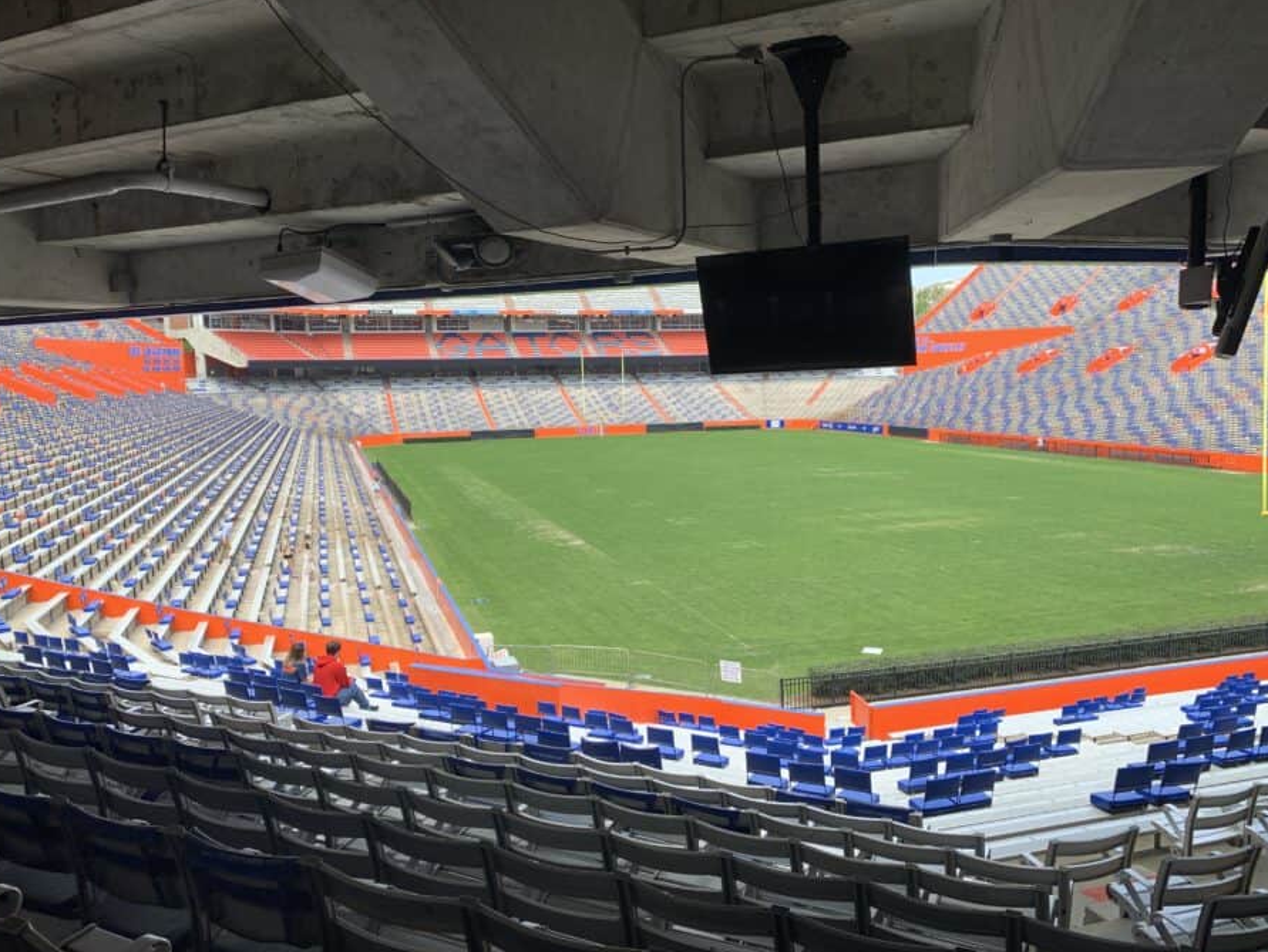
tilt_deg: -7.8
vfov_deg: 49.8
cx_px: 642
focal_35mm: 28
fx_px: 1026
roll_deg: +3.0
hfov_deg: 63.4
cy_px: 497
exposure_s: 1/555
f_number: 1.8
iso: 25
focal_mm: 4.25
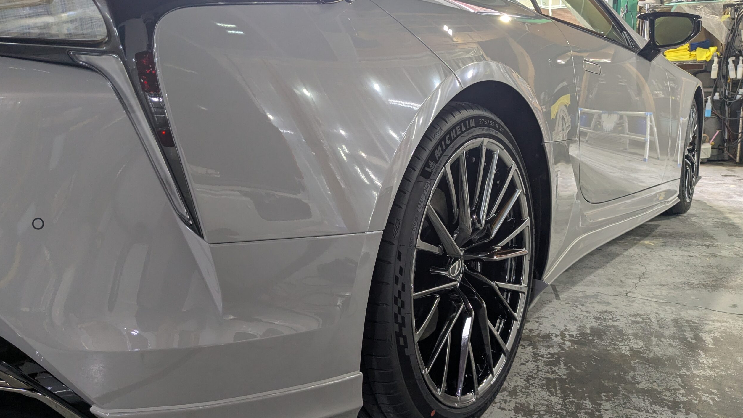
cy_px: 189
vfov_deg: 38.9
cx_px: 366
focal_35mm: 30
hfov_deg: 64.3
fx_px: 591
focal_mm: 4.38
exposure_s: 1/120
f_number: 1.73
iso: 205
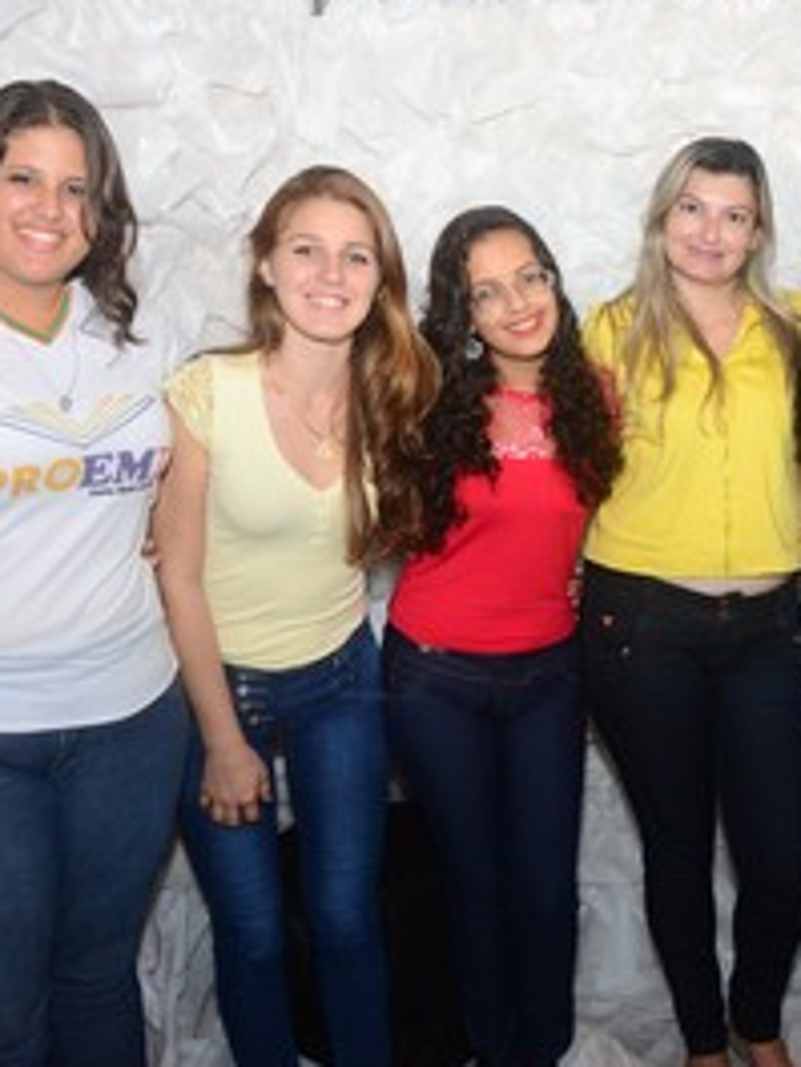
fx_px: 1511
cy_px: 548
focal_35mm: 49
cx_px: 733
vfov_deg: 38.9
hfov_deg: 28.5
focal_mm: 20
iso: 800
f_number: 5.6
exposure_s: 1/80
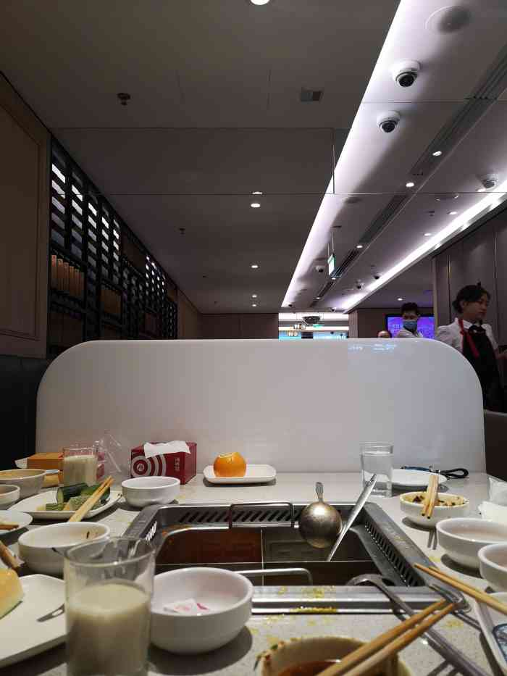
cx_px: 254
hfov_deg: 51.4
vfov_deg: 65.3
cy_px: 338
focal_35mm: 27
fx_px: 527
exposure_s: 1/100
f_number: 1.8
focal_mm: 5.58
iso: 160
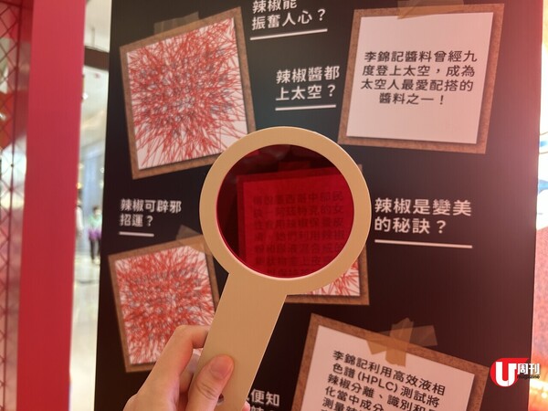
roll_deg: -1.7
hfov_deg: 67.3
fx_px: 412
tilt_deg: +2.0
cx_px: 274
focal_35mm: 26
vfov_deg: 53.1
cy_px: 206
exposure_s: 1/50
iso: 200
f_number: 1.5
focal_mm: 5.7
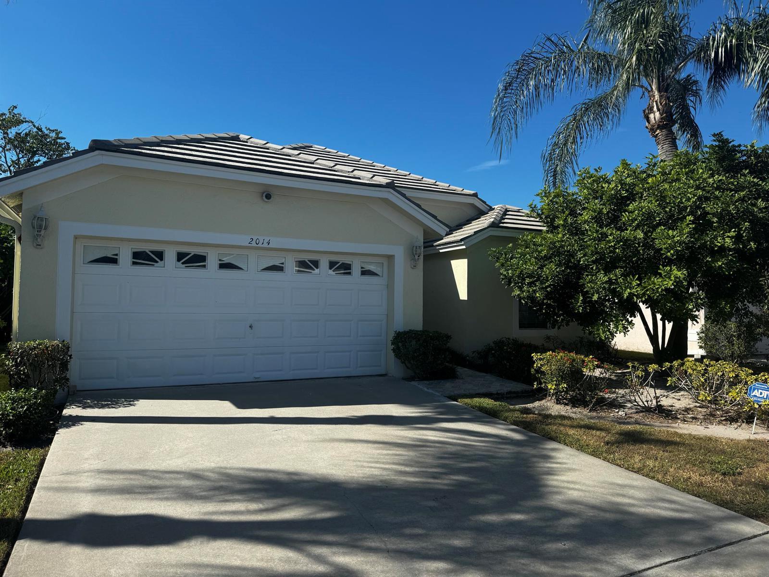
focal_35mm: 24
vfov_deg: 56.8
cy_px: 288
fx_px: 533
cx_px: 384
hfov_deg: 71.6
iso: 80
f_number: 1.78
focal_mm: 6.86
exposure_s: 1/4310
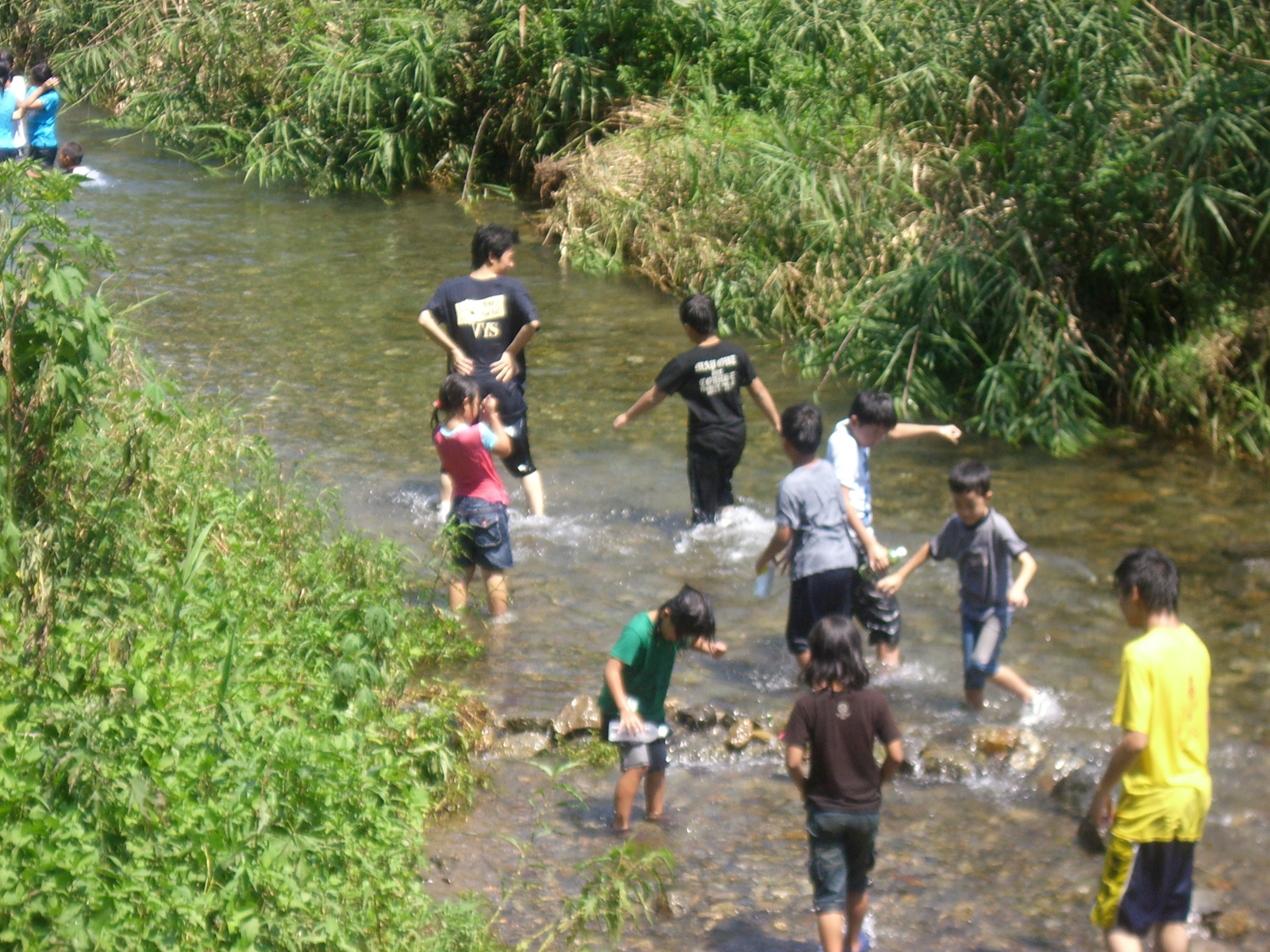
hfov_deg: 17.3
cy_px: 476
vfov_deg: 13.0
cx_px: 635
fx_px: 4182
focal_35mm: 114
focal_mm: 18.6
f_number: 5.2
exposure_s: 1/320
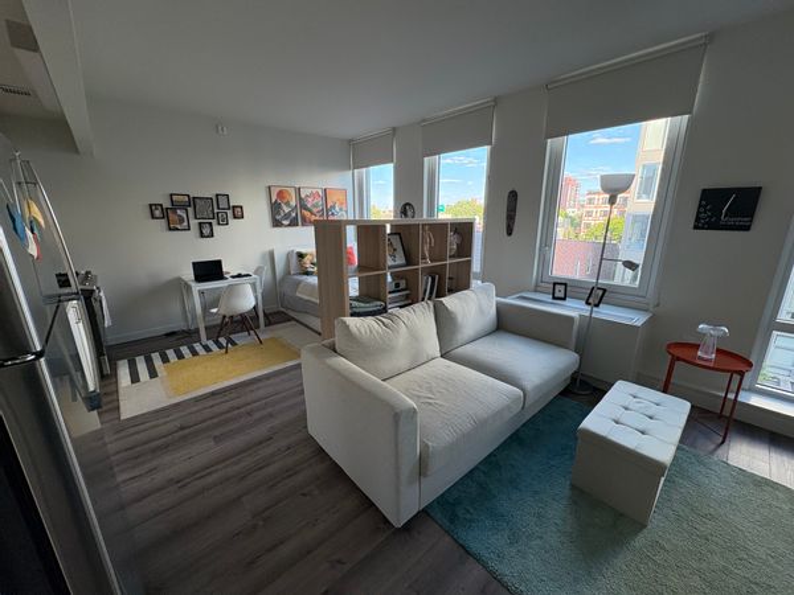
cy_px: 298
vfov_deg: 85.7
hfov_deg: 102.1
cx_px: 397
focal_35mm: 14
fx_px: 321
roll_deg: +0.4
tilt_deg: -15.0
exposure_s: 1/99
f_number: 2.2
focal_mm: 2.22
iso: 160
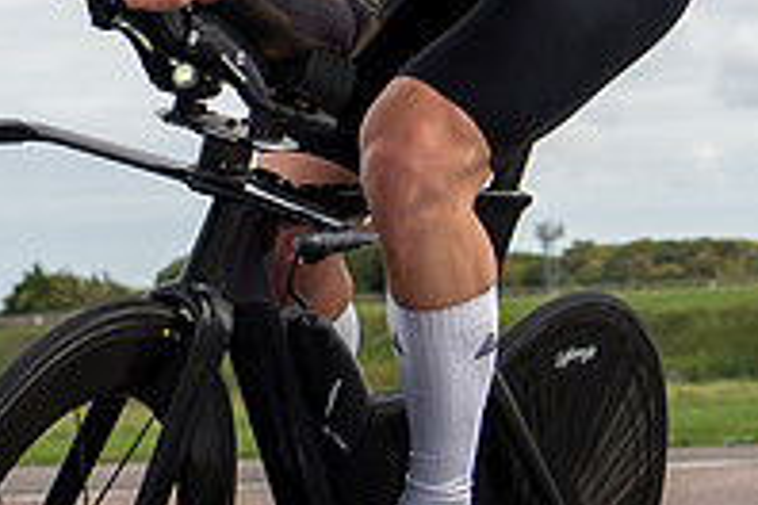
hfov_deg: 10.8
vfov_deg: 7.3
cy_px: 394
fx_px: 3937
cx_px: -114
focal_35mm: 187
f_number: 3.5
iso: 100
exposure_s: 1/1000
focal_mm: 28
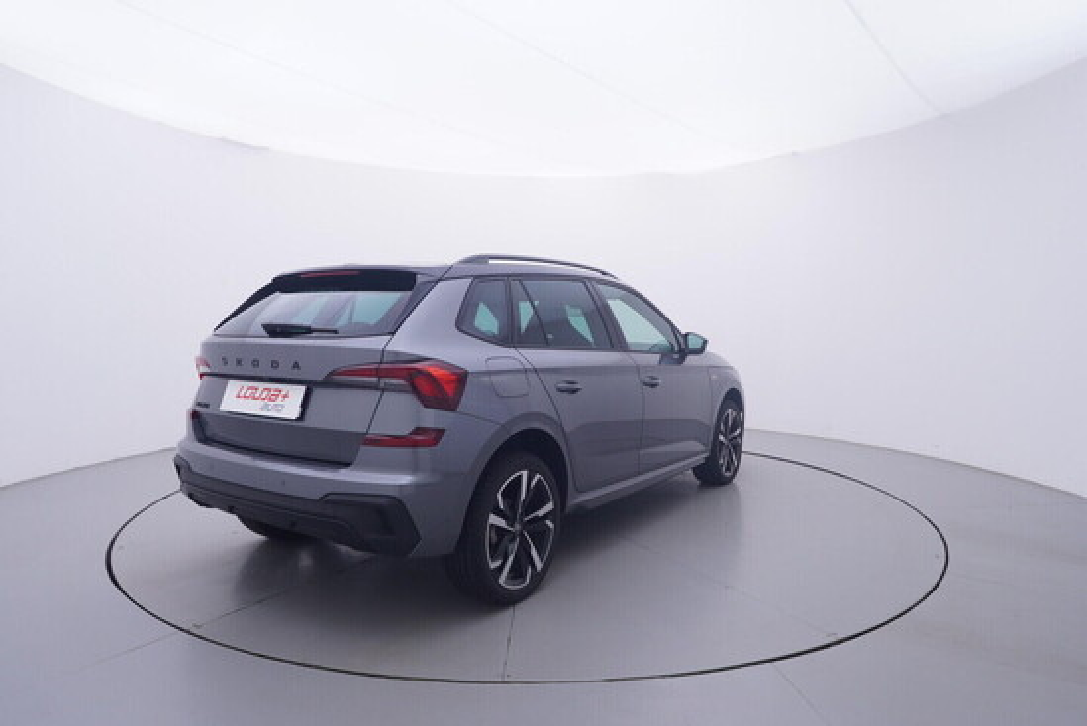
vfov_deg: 56.2
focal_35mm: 22
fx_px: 680
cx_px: 544
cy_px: 363
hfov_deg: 77.3
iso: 200
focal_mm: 15
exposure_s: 1/80
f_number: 5
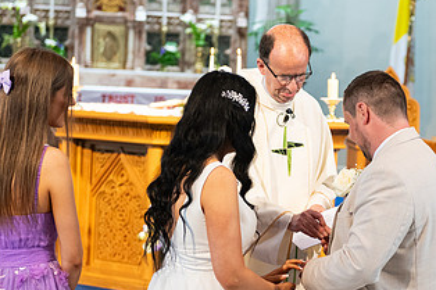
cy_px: 182
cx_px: 310
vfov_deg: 11.2
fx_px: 1477
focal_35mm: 122
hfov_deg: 16.7
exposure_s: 1/160
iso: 800
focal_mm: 66
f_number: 3.5
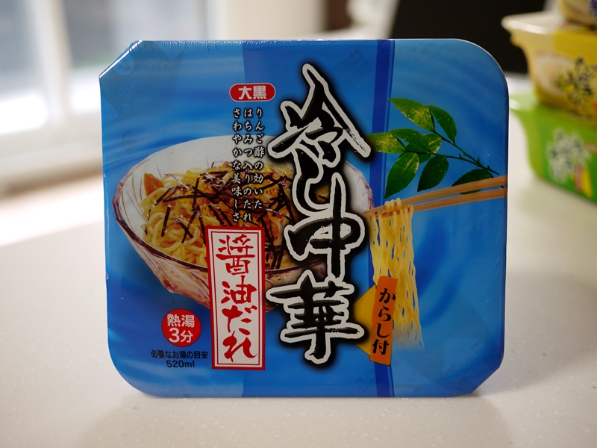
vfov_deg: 36.0
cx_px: 298
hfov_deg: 46.8
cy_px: 224
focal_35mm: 40
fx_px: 690
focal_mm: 20
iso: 100
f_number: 1.7
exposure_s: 1/40
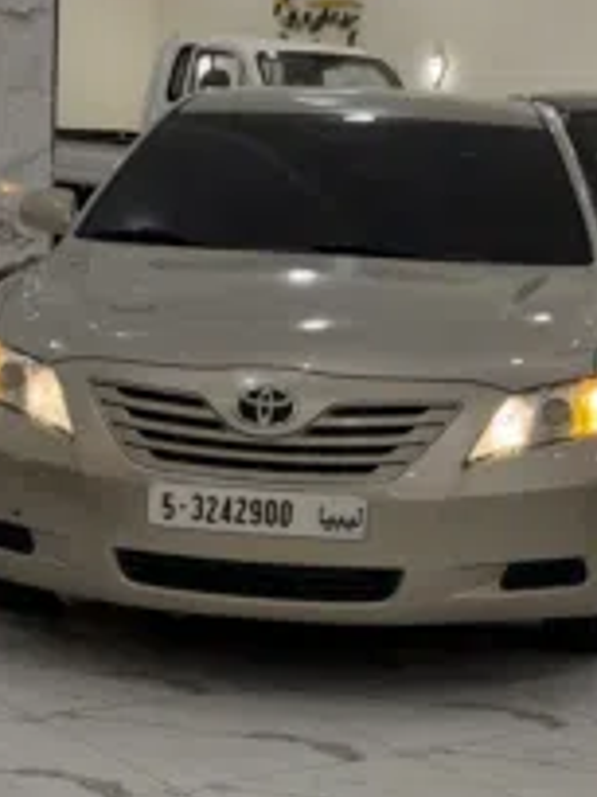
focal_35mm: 94
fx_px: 2162
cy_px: 508
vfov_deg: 20.8
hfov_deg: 15.7
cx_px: 250
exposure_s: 1/100
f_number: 1.78
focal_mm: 6.76
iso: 64
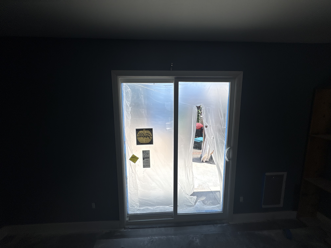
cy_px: 124
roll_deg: +0.6
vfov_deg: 85.7
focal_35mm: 14
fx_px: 134
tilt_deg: -8.2
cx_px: 166
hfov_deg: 102.1
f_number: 2.2
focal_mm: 2.22
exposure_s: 1/734
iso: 50
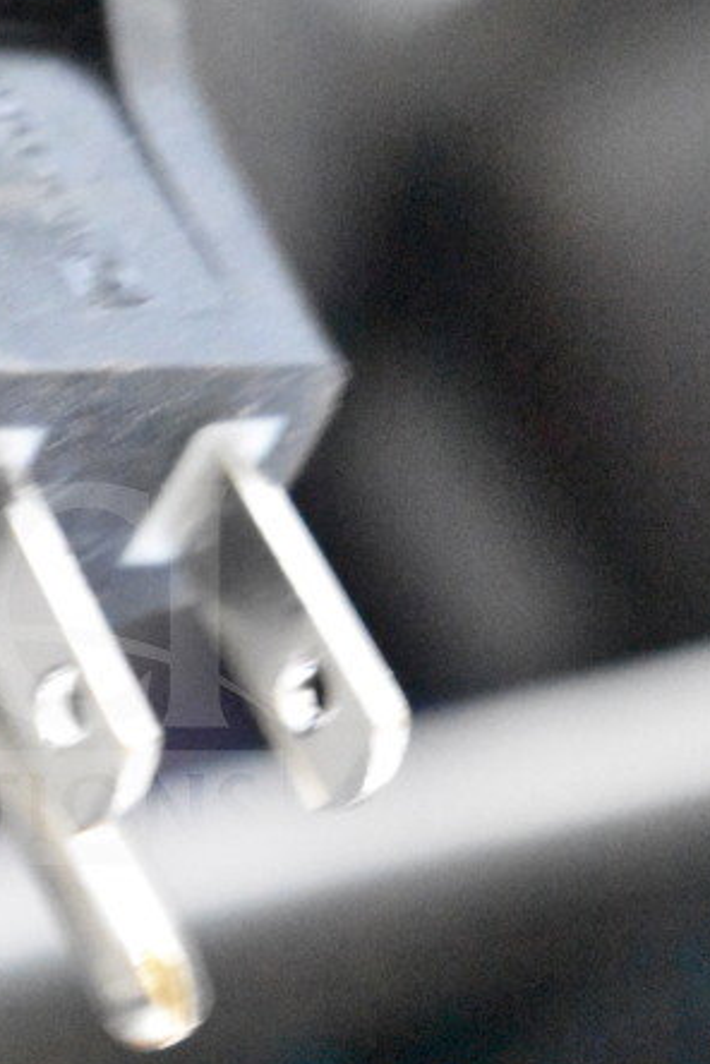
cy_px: 675
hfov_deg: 8.0
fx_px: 5030
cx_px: 12
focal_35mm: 170
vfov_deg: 12.1
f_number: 5.6
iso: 25600
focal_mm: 55
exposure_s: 1/50
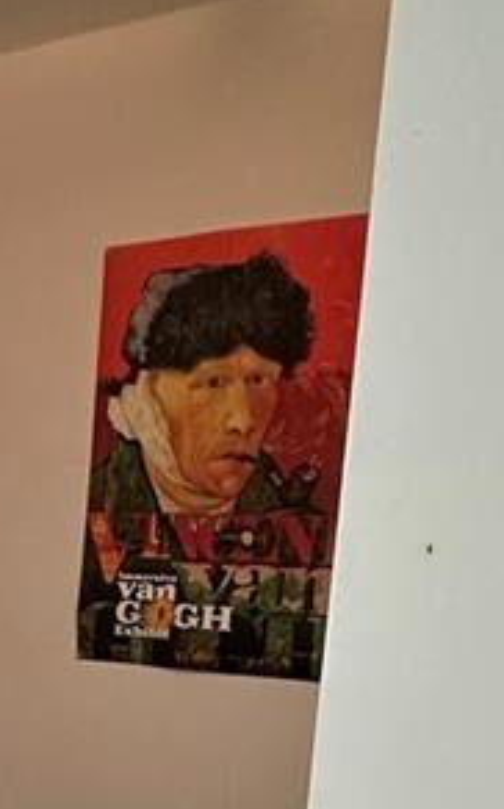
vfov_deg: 31.3
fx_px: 1343
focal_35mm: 61
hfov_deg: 18.8
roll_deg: +0.8
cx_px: -241
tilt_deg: -11.4
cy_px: 787
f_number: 2.2
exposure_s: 1/60
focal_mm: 2.22
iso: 400
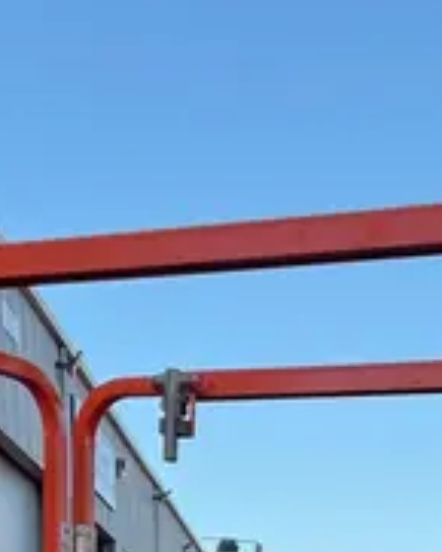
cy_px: 1102
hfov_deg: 14.8
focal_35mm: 103
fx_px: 1683
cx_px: 393
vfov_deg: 15.1
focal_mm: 5.1
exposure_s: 1/761
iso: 50
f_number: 1.6
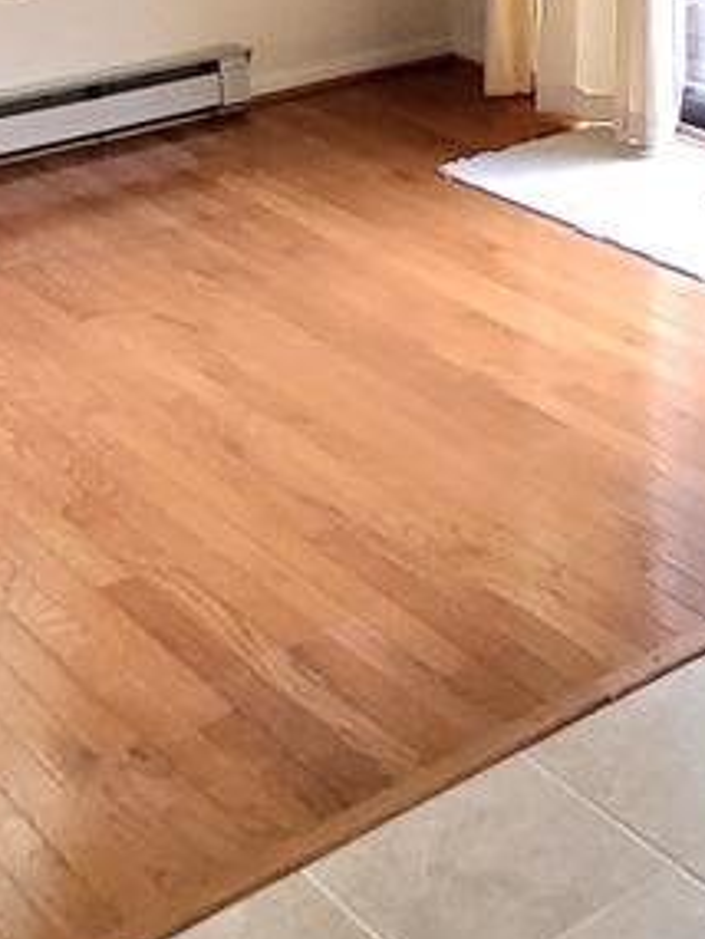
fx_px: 1899
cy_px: -125
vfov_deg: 25.5
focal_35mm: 70
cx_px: 751
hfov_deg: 20.2
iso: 250
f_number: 2.2
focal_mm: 1.74
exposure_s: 1/60.2
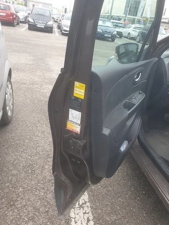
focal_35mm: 26
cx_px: 84
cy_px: 112
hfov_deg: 53.1
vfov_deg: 67.3
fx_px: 169
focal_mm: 4.3
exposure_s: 1/101
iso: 50
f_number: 2.4
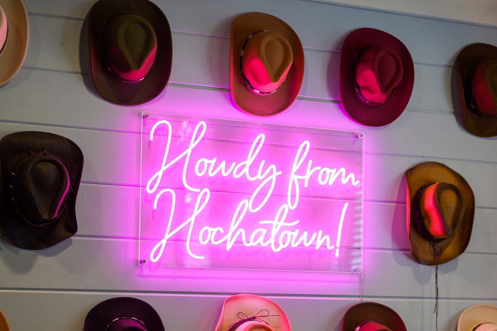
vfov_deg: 16.1
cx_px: 361
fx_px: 1159
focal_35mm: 84
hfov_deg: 24.0
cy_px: 275
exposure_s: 1/500
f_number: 1.8
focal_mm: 50
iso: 400
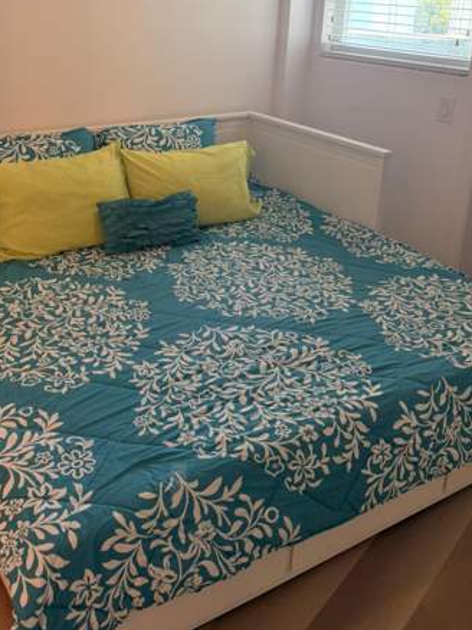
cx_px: 177
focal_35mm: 38
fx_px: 692
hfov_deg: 37.5
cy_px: 217
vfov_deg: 48.3
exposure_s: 1/60
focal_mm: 5.96
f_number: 1.6
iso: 160
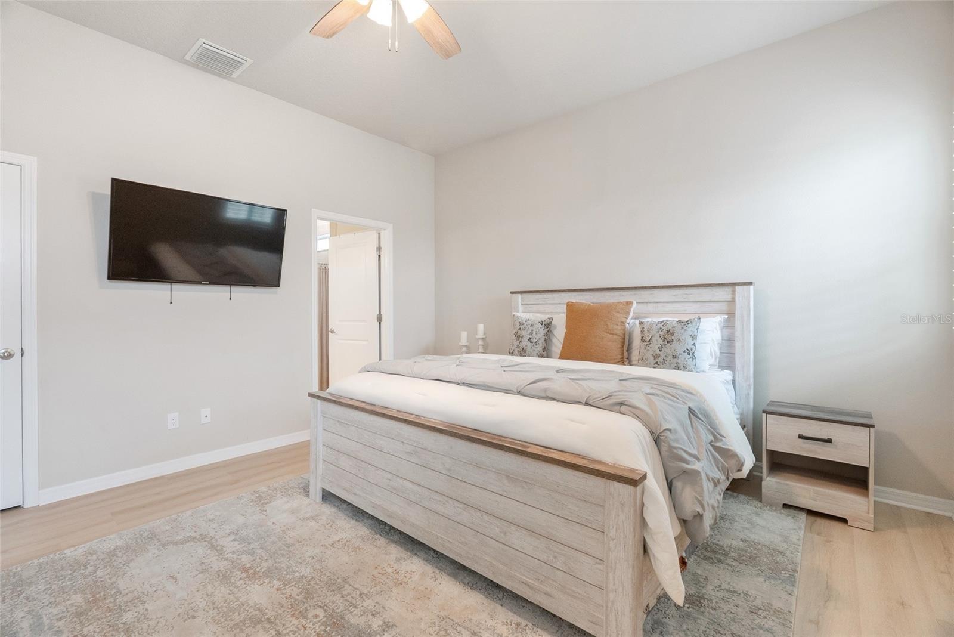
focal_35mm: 16
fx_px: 424
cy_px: 318
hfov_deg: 96.7
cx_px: 477
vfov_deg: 73.8
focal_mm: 16
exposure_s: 1/30
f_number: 9
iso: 4000
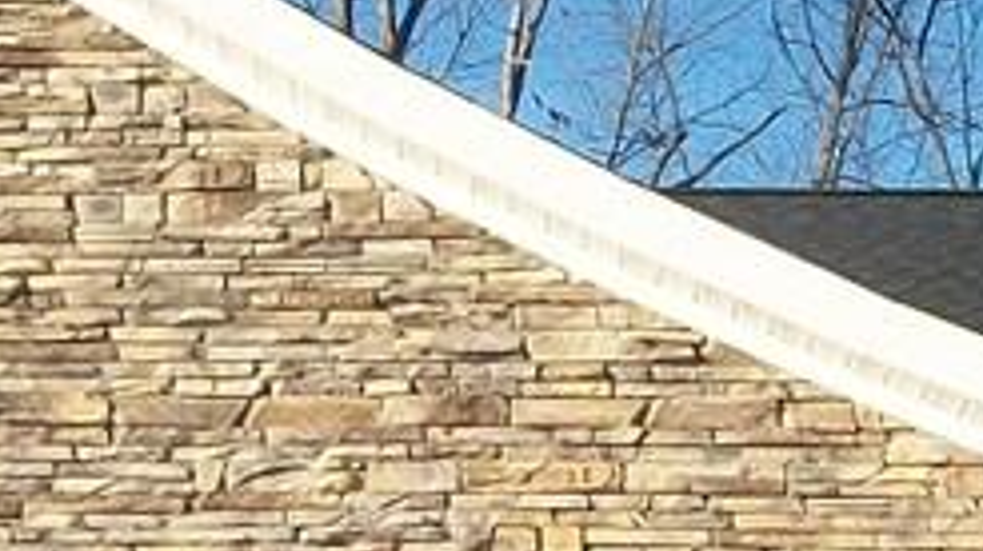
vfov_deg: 8.3
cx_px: 627
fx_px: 3777
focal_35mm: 145
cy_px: 623
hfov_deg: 14.8
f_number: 5.5
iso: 80
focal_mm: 5.7
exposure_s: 1/200
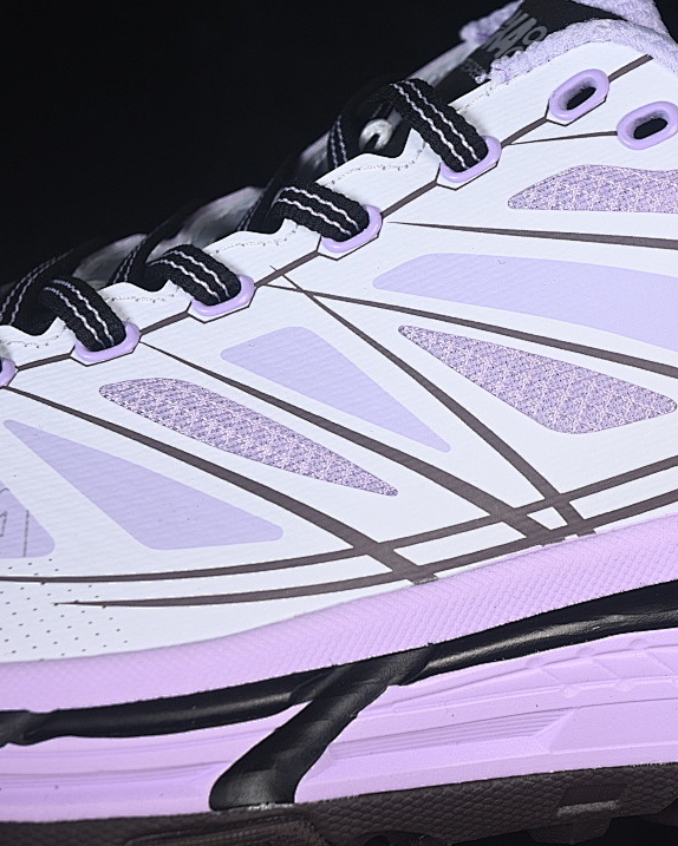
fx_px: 2658
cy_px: 422
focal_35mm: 106
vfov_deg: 18.1
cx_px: 556
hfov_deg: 14.4
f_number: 7.1
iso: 160
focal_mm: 50
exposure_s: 1/80
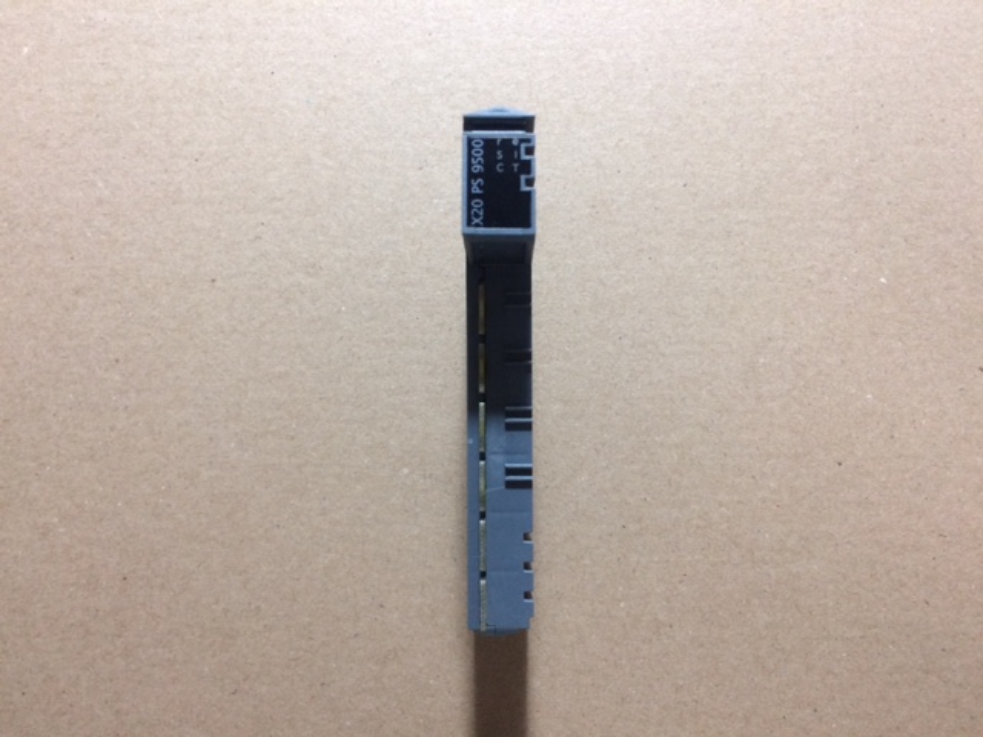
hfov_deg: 61.7
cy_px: 368
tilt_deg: -87.3
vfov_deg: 48.2
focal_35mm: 29
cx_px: 492
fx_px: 824
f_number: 2.2
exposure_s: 1/33
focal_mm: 4.15
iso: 200
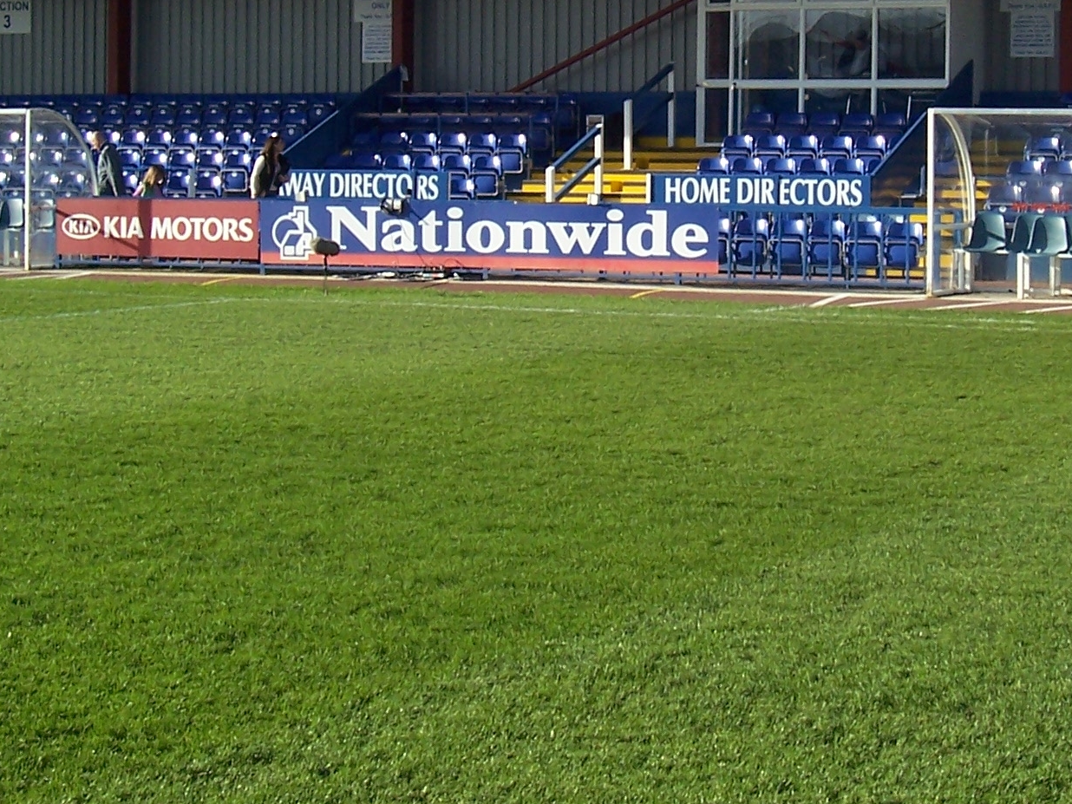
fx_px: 2694
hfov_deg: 22.4
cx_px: 682
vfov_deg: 16.9
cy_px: 215
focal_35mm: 87
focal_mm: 7
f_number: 5.6
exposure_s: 1/250
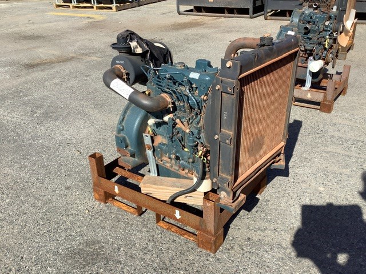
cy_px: 137
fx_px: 328
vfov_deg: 45.4
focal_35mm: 31
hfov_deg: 58.4
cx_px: 183
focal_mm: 3.3
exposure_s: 1/947
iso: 25
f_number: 2.4
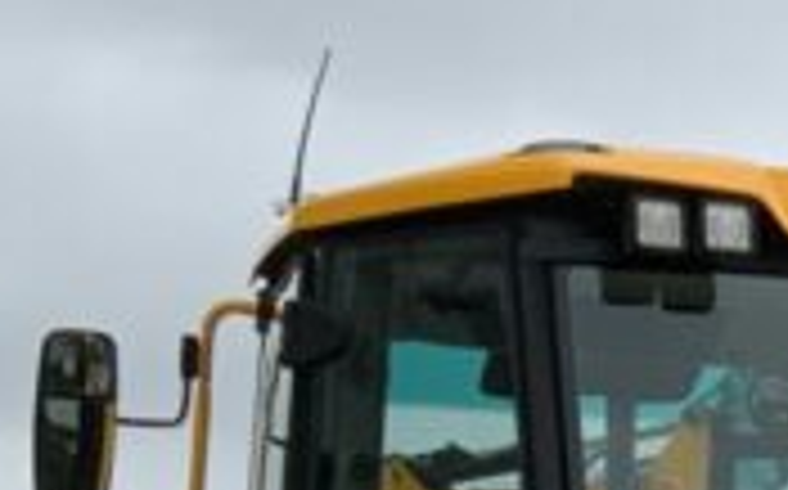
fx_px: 3862
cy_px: 1065
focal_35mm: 180
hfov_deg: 10.9
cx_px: 1436
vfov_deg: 7.0
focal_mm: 3
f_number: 1.8
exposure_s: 1/1098
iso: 16
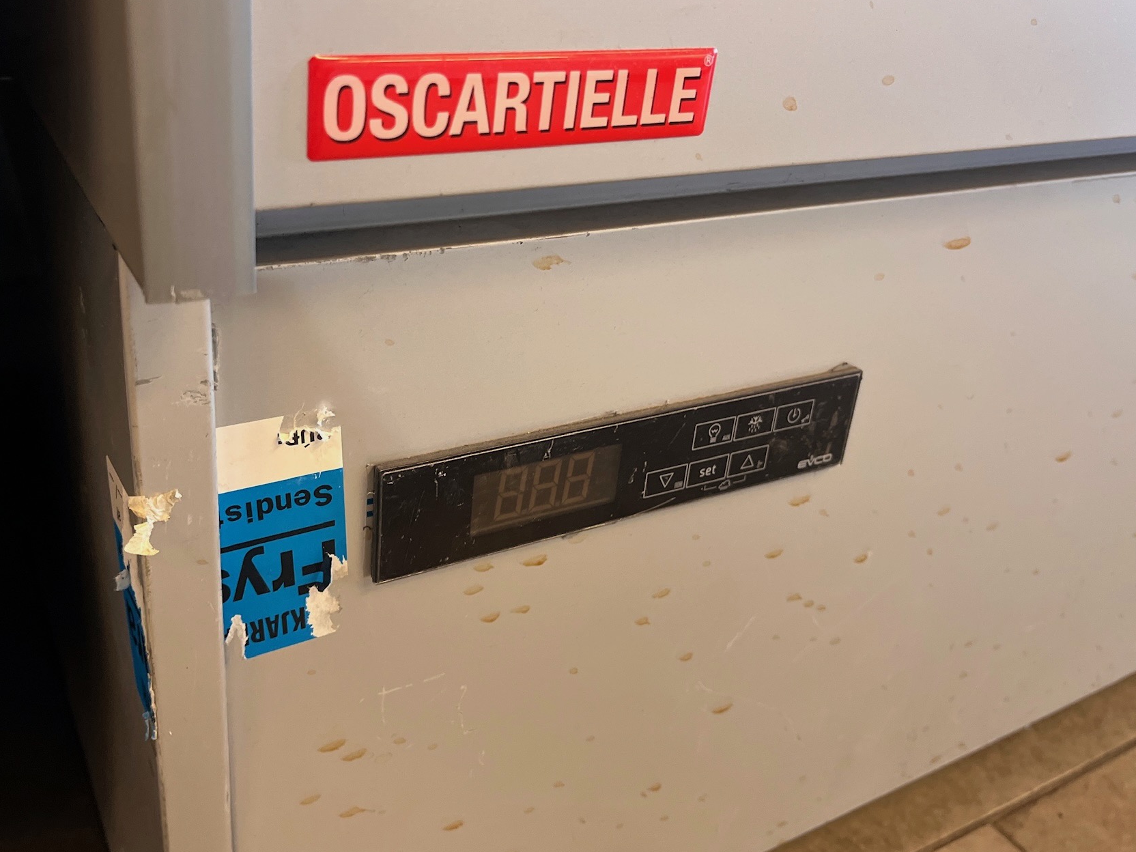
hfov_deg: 56.7
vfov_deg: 44.1
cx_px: 512
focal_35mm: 32
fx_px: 1050
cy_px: 384
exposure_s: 1/50
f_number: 1.6
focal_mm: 5.1
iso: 200
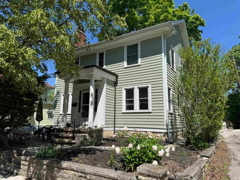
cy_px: 90
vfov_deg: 56.8
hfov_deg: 71.6
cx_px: 120
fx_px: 166
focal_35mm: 24
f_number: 1.78
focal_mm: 6.76
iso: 80
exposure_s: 1/4310
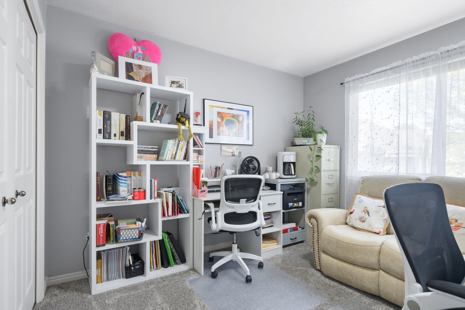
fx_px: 232
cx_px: 232
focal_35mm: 18
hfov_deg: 90.0
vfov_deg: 67.4
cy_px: 155
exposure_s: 1/5
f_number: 9
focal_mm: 18
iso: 250
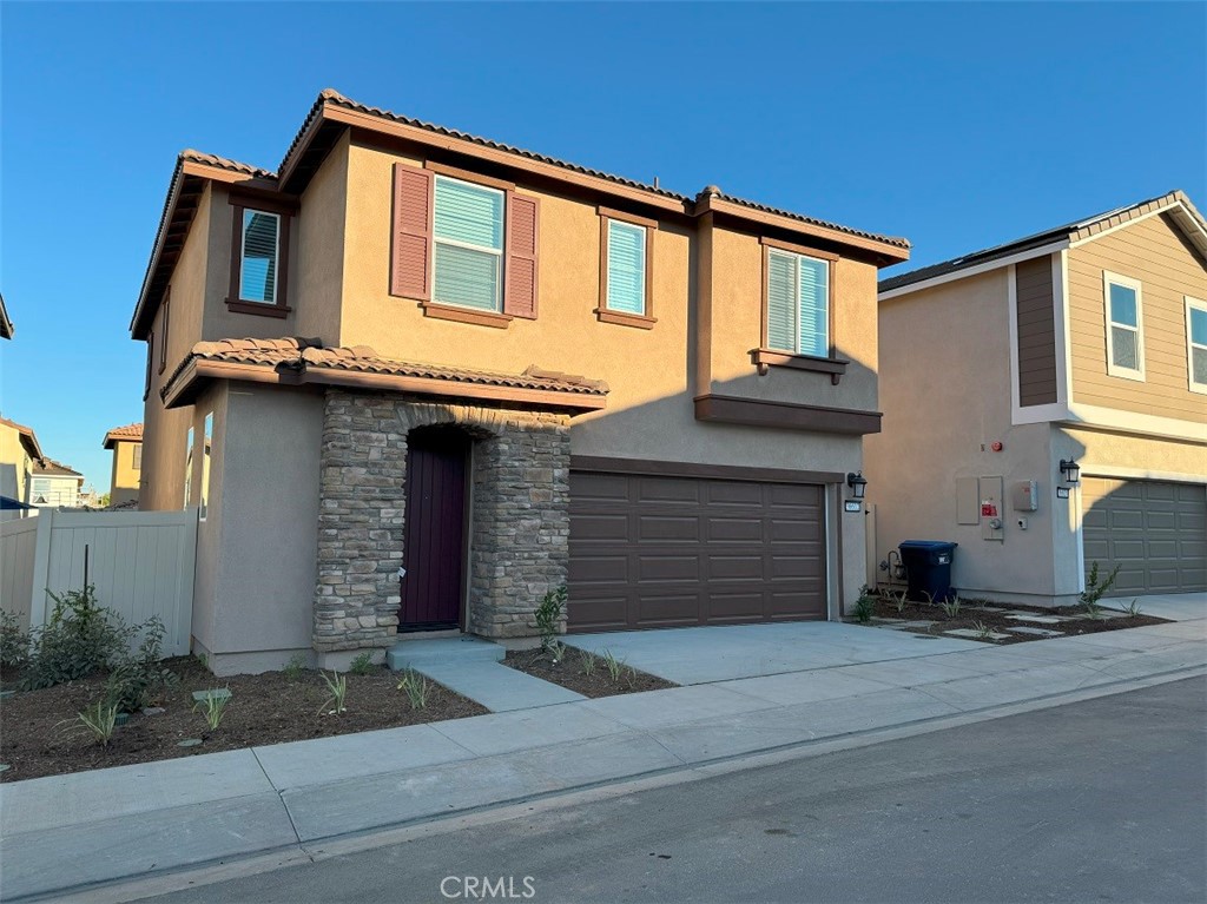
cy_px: 452
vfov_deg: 56.8
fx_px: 836
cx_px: 604
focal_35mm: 24
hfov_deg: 71.6
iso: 80
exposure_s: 1/2105
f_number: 1.78
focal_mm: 6.76
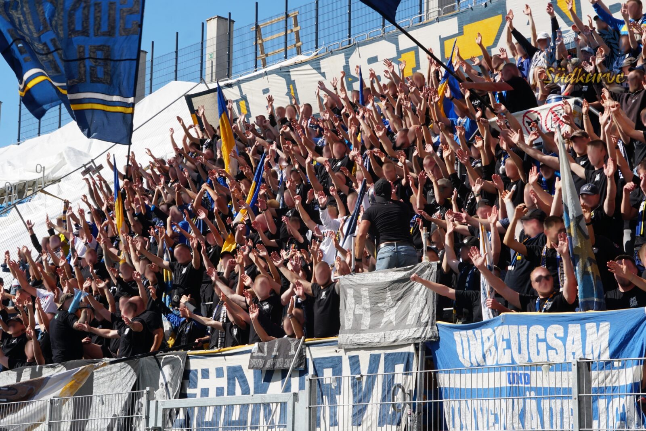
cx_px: 323
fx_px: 1480
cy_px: 216
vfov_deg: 16.6
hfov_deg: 24.6
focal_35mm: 82
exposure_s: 1/125
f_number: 13
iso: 100
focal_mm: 55
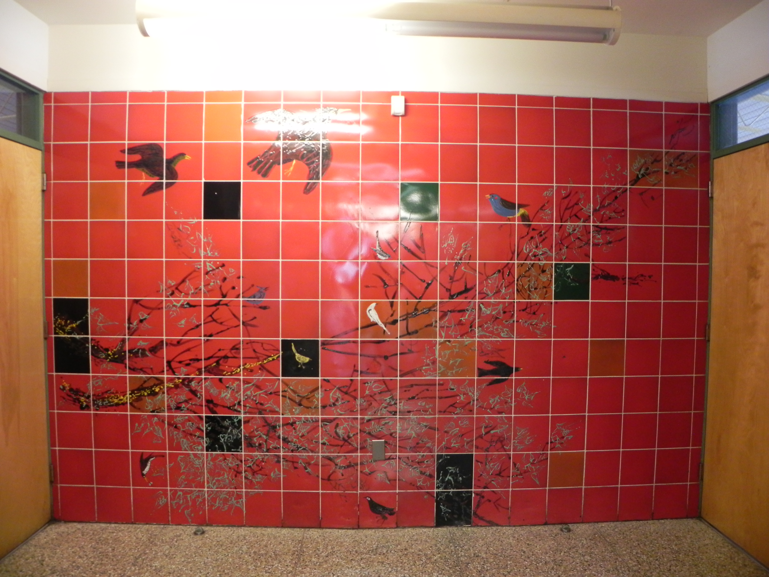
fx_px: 578
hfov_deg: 67.3
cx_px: 384
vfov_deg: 53.1
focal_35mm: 26
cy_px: 288
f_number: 3.5
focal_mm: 4.6
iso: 400
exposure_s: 1/18.7
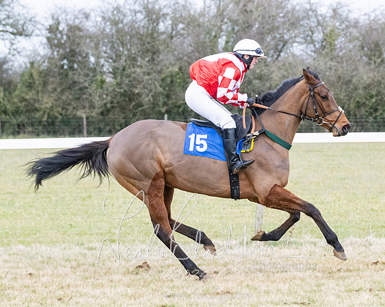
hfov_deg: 9.1
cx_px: 277
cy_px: 195
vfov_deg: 7.3
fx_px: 2427
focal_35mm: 213
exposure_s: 1/800
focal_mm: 97
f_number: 4
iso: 1600
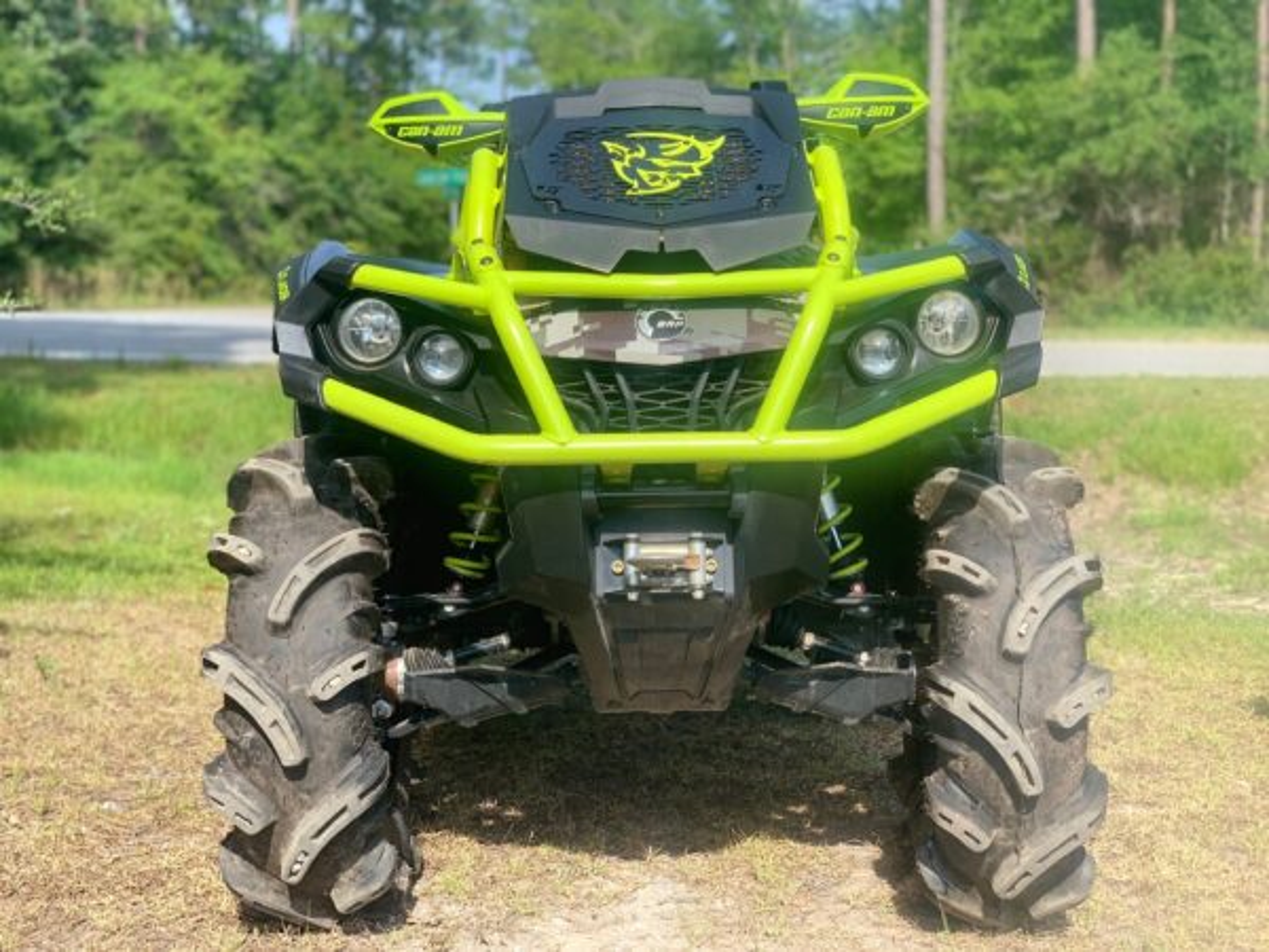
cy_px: 476
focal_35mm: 52
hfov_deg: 36.8
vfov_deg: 28.0
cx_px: 634
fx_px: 1906
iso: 16
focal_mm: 6
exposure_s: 1/489
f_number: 2.4
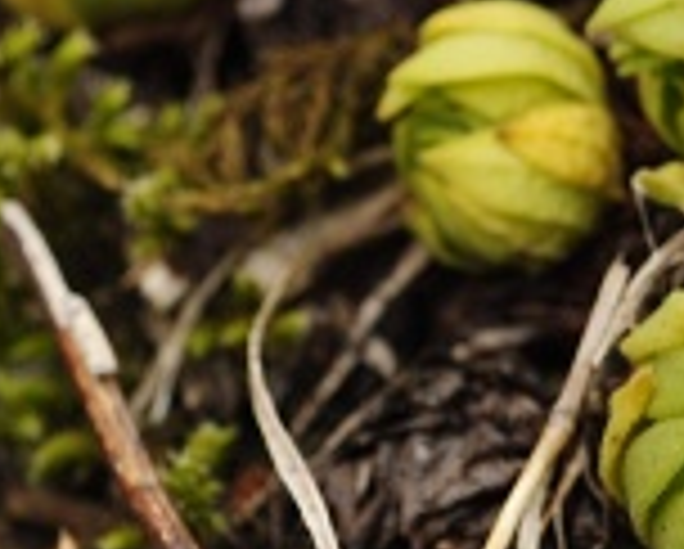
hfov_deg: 3.1
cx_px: 378
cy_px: 212
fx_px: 12759
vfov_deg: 2.5
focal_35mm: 629
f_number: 8
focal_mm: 85
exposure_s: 1/50
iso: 100
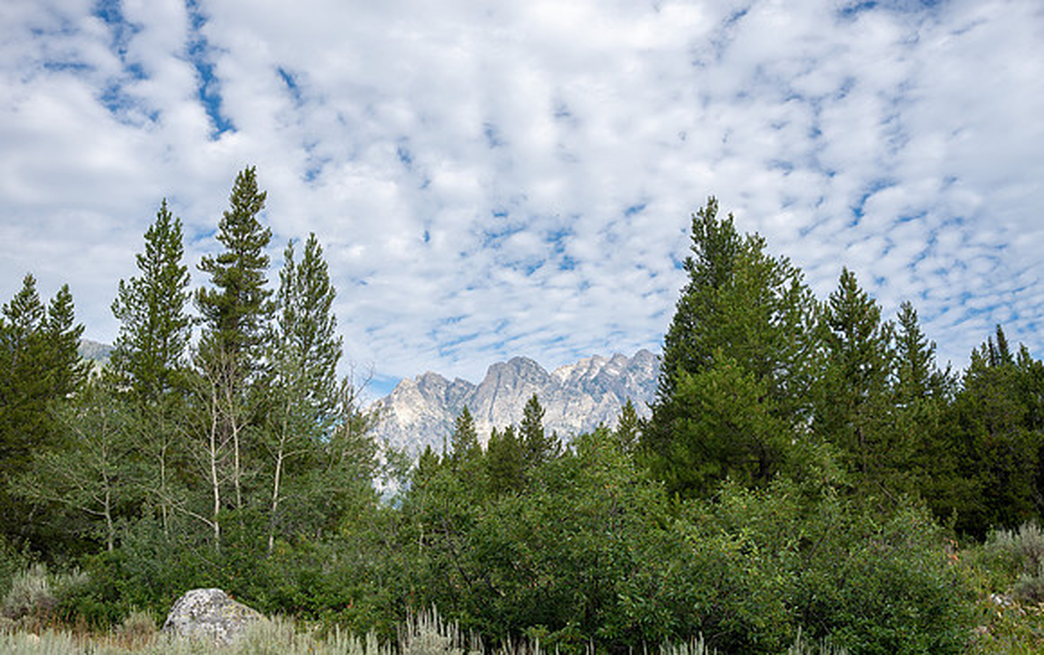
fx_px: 899
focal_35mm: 32
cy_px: 348
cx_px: 522
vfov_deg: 40.0
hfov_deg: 60.3
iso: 140
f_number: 7.1
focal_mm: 31
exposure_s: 1/320
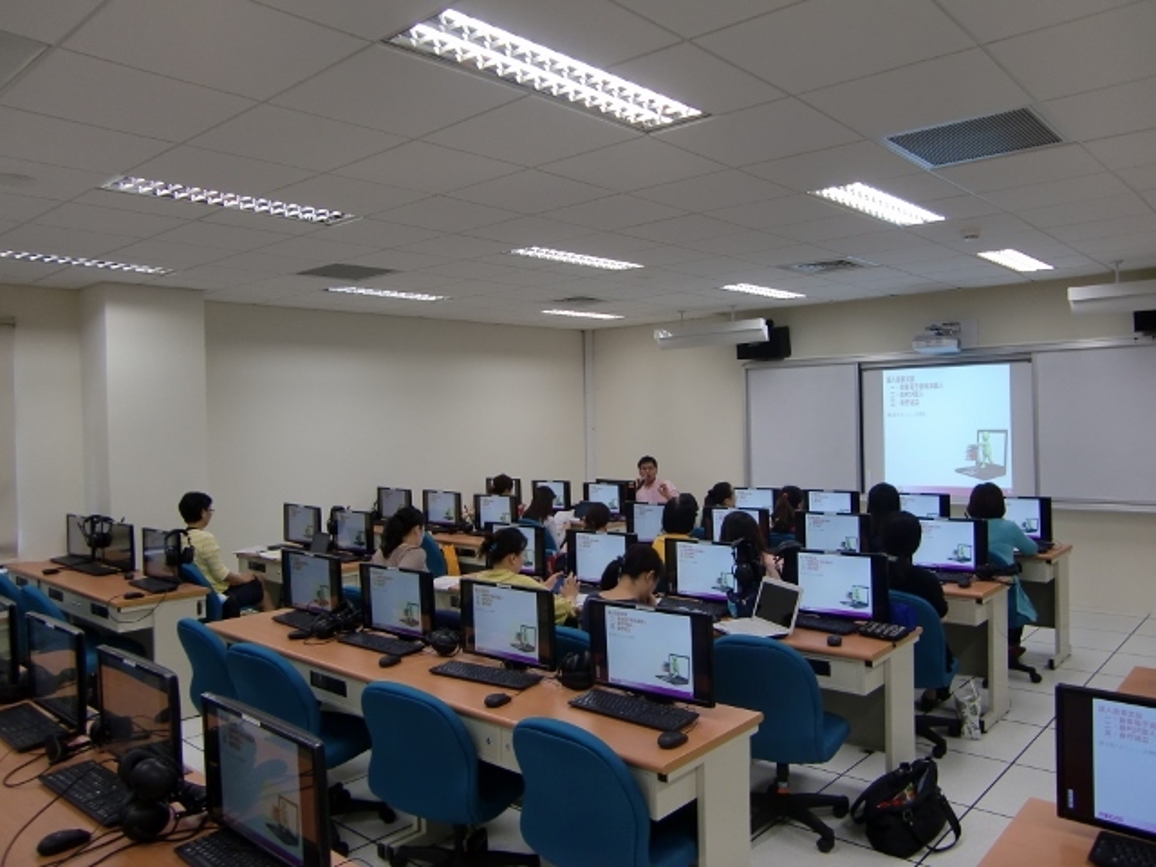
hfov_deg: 63.4
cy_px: 434
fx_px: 935
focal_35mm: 28
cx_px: 578
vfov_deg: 49.7
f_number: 2.6
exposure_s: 1/60
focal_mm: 4.9
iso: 80
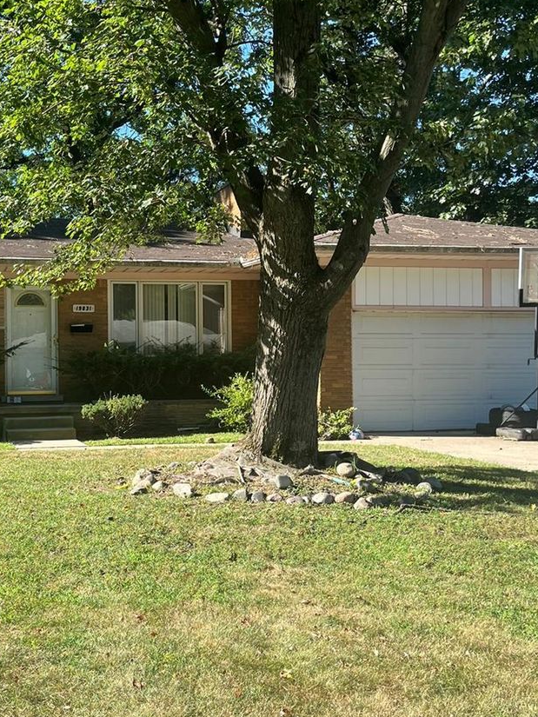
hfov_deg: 32.9
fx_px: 891
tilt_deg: +2.9
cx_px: 127
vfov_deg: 43.8
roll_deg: -0.7
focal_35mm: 43
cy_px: 359
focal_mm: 5.1
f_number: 1.6
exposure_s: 1/852
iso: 50
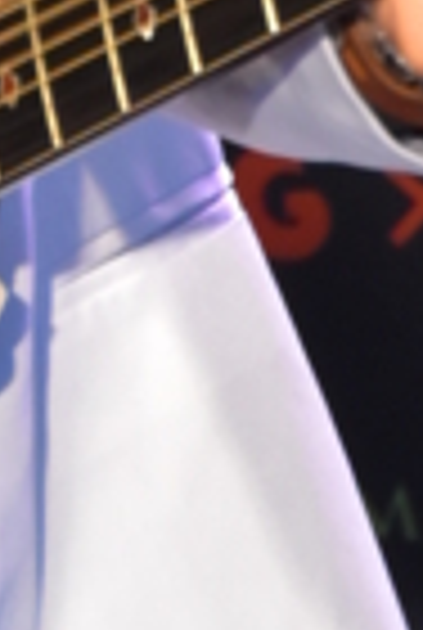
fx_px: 16485
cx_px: -673
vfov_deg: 2.2
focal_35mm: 940
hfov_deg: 1.5
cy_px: -436
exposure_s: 1/60
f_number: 5.6
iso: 2000
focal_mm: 110
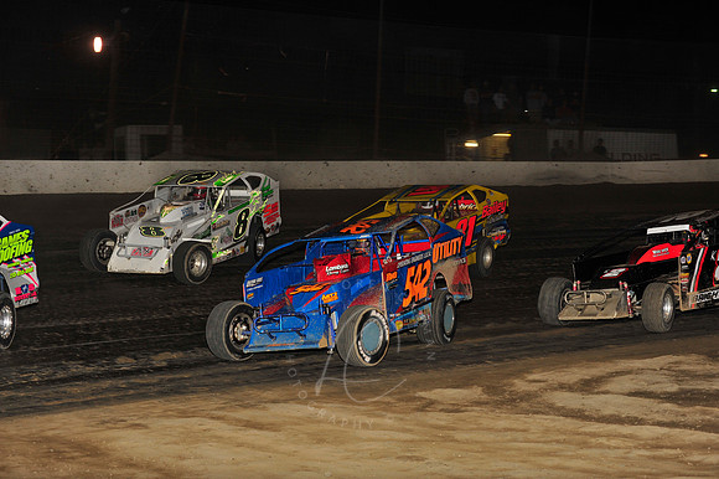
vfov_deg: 17.0
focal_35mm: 80
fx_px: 1597
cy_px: 240
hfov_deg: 25.4
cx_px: 360
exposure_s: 1/320
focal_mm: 80
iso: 800
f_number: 6.3
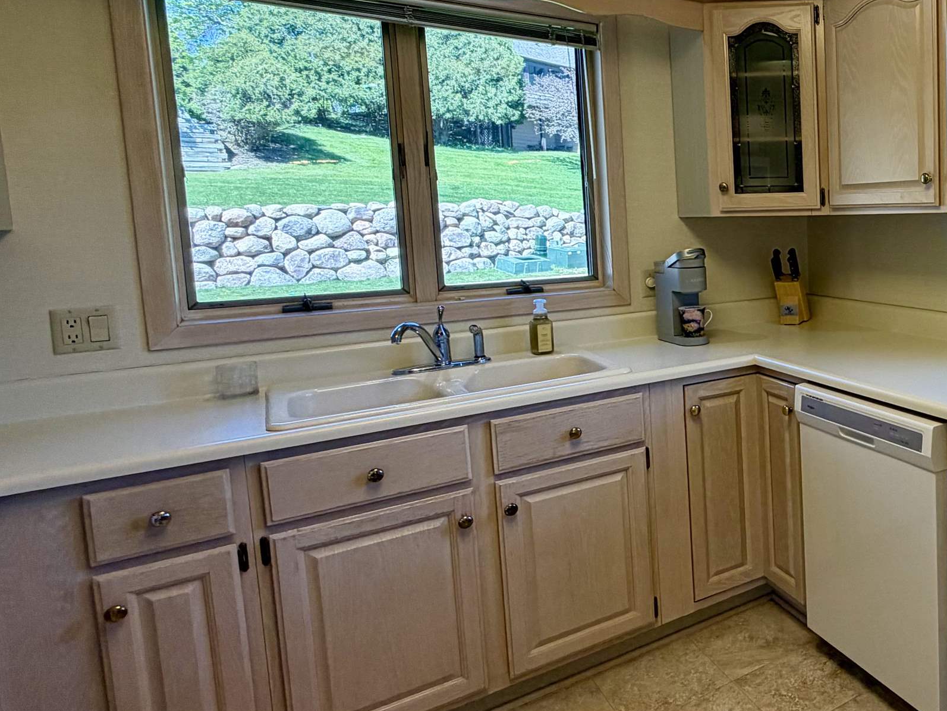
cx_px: 903
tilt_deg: -6.1
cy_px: 281
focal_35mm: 27
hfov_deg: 54.1
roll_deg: +1.4
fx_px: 739
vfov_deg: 51.0
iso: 64
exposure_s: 1/120
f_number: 2.2
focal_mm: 2.22
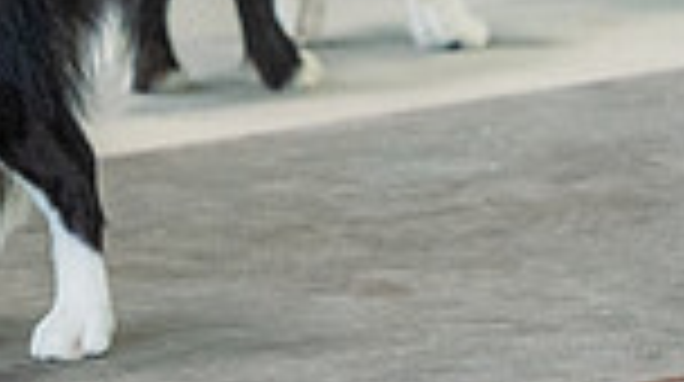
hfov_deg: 4.4
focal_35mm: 493
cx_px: -472
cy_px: -366
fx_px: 8929
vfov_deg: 2.4
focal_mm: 123
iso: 6400
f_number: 4
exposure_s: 1/400
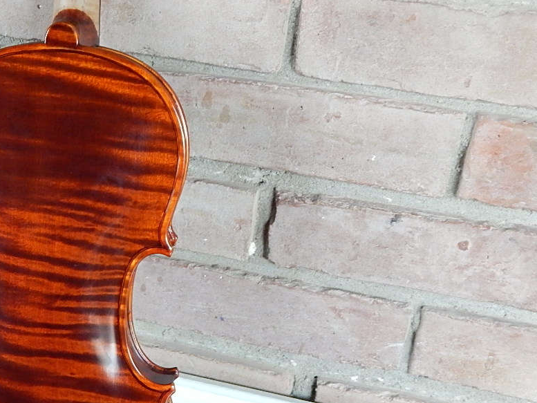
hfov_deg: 26.5
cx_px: 18
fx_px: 1086
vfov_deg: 20.9
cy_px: 297
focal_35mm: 70
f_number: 3.3
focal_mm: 6.1
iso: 360
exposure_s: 1/30
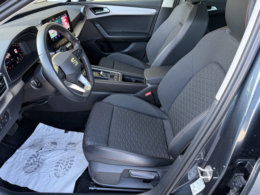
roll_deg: -3.1
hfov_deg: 71.6
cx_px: 130
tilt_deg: -36.1
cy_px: 98
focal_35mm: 24
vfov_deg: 56.8
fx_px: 180
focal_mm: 6.76
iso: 200
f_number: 1.78
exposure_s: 1/131
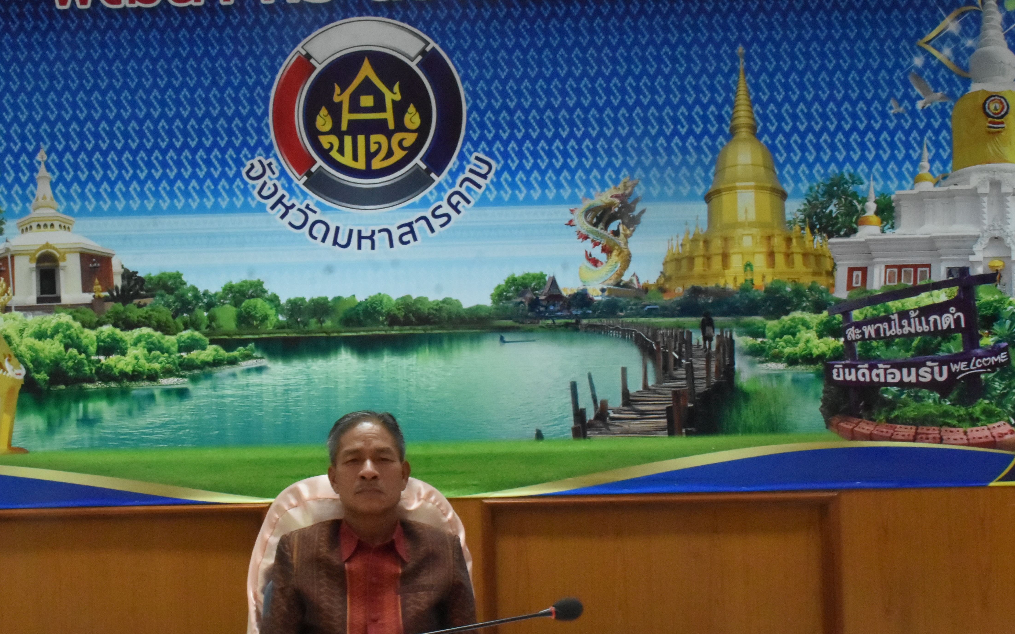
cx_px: 414
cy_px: 376
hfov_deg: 41.9
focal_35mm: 48
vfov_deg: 27.0
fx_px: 1319
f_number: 18
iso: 3200
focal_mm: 23
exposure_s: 1/25
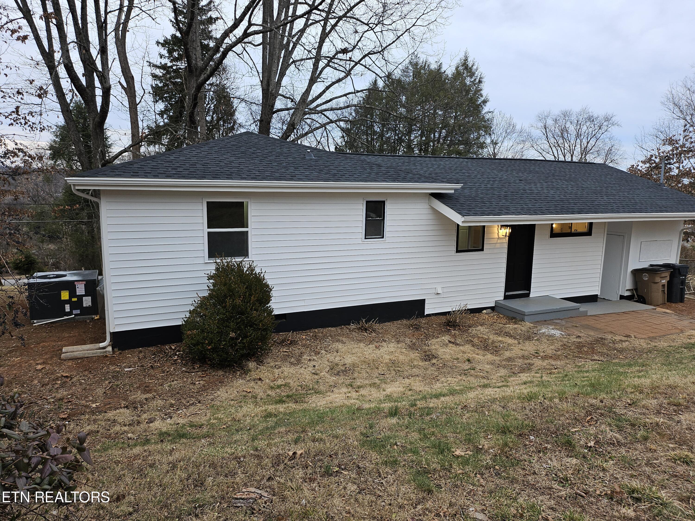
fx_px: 482
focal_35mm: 24
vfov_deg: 56.8
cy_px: 260
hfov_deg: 71.6
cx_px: 348
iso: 50
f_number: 1.8
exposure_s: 1/125
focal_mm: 5
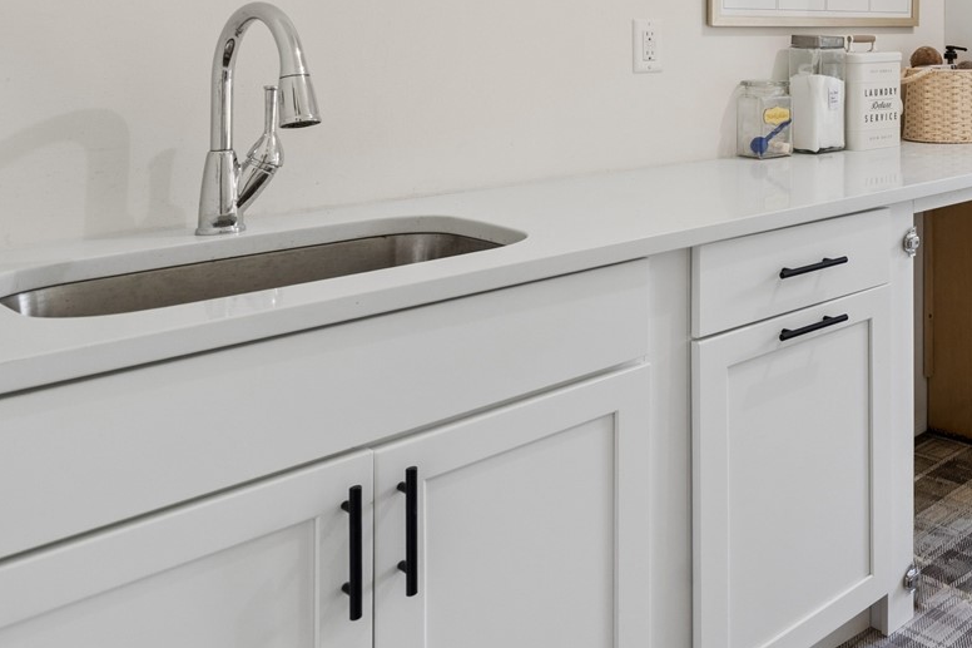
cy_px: 14
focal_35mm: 35
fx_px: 945
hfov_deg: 43.7
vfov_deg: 34.7
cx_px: 1037
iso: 400
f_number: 8
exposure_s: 1/30
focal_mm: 16
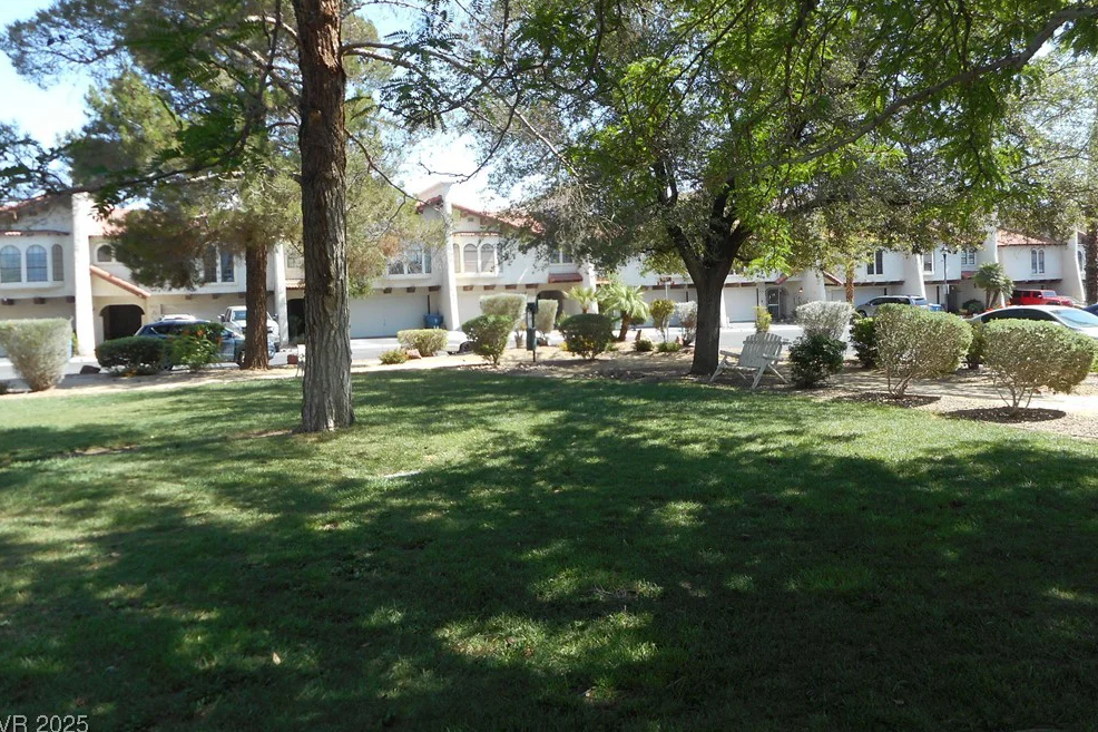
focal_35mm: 27
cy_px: 322
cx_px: 547
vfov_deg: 47.8
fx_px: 823
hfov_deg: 67.4
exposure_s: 1/200
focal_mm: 4.5
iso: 80
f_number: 3.7
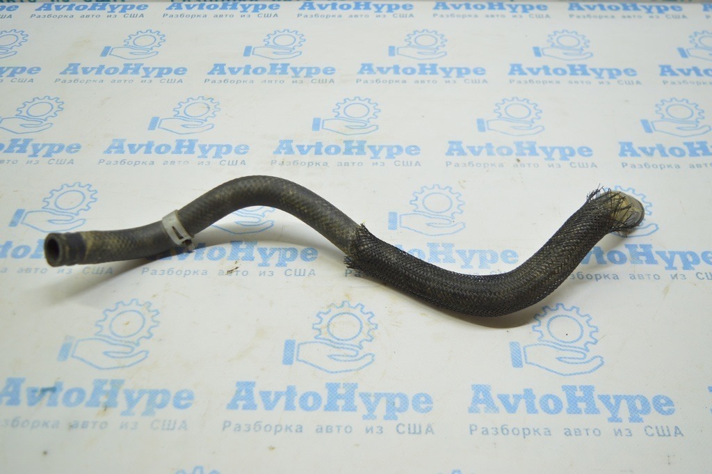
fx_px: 711
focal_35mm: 36
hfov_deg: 53.2
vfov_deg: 36.8
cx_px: 356
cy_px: 237
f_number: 4
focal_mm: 24
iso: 400
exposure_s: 1/60
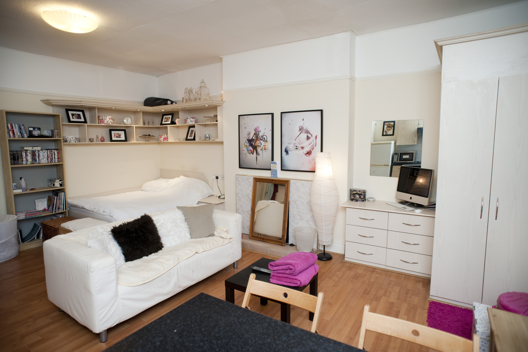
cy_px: 176
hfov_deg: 84.0
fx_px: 293
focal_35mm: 20
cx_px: 264
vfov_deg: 61.9
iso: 200
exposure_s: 1/100
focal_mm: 20
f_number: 4
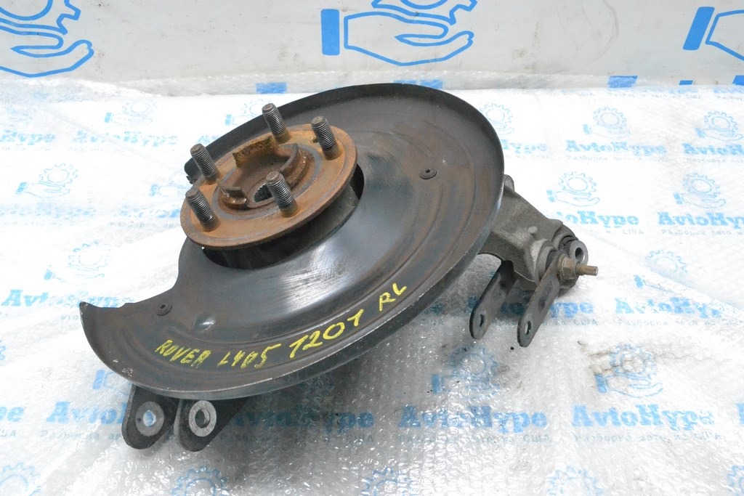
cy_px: 248
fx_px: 744
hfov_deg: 53.1
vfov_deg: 36.9
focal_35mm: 36
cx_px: 372
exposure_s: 1/160
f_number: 9
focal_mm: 24
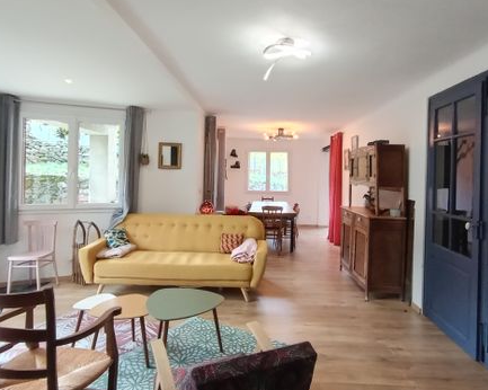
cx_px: 252
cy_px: 174
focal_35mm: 23
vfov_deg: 60.7
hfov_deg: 72.6
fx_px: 332
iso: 279
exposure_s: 1/30
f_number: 2.2
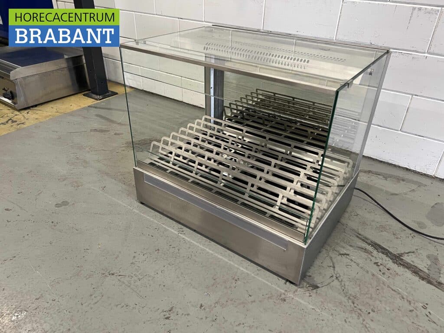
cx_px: 222
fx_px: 333
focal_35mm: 26
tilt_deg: -32.4
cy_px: 166
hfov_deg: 67.3
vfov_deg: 53.1
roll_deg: -0.6
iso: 125
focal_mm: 5.7
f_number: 1.5
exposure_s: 1/50
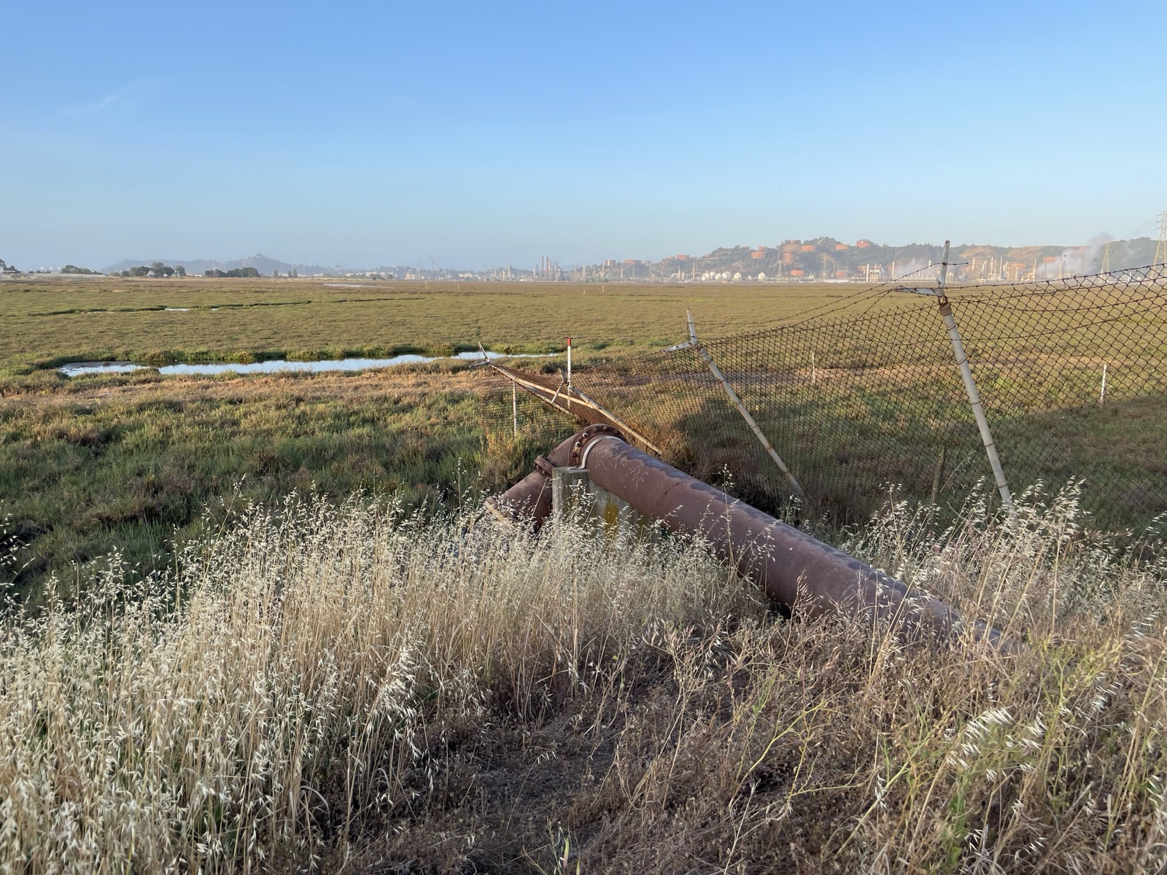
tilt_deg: -9.9
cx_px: 584
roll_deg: +0.4
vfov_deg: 53.1
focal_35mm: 26
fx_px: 877
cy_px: 438
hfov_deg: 67.3
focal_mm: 4.2
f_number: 1.6
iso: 32
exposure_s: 1/836
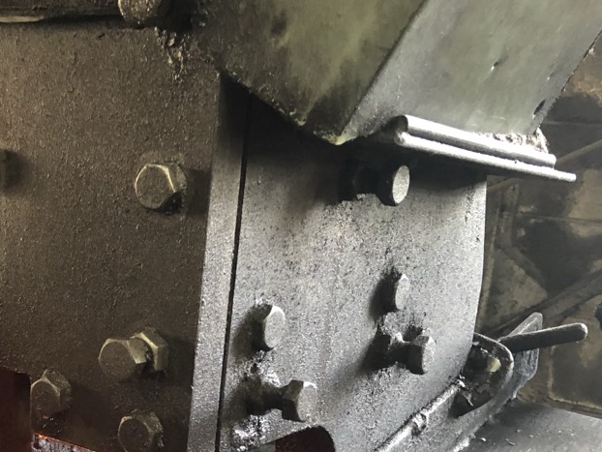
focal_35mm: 63
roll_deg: -2.7
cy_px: 454
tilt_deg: -18.1
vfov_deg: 22.4
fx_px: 1096
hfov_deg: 29.4
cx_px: 60
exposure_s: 1/15
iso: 80
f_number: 1.8
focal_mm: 3.99
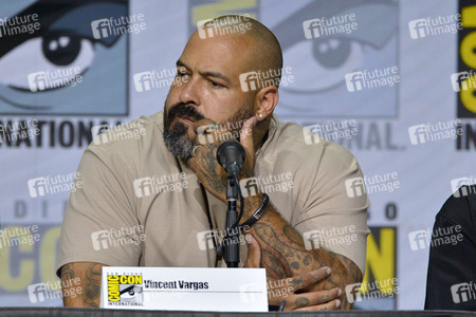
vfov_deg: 2.7
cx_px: 238
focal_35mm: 500
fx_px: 6611
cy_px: 158
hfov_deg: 4.1
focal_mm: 500
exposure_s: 1/250
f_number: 6.3
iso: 1600
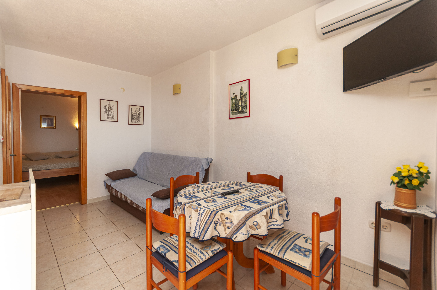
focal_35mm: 15
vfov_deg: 77.2
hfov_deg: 100.5
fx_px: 182
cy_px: 145
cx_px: 218
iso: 200
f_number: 4
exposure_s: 1/60
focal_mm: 10
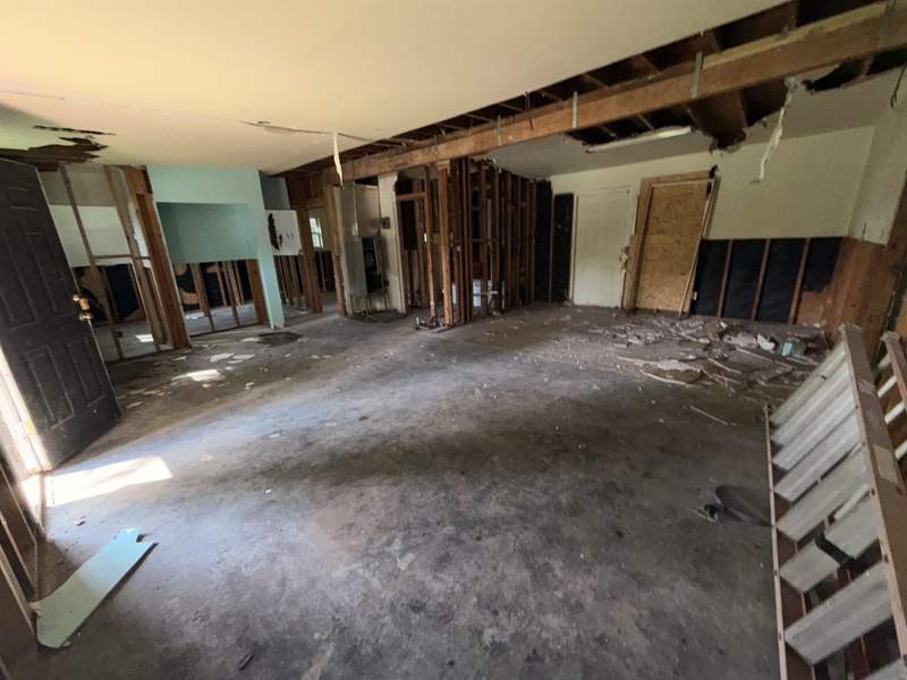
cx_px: 454
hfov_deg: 102.1
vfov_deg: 85.7
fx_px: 367
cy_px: 340
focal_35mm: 14
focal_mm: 2.22
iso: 80
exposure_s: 1/60
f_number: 2.2
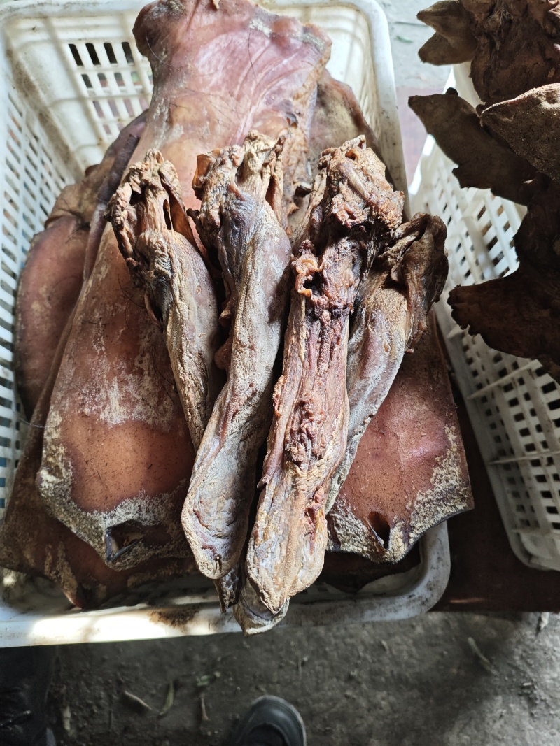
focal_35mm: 26
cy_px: 373
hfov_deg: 53.1
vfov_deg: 67.3
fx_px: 561
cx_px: 280
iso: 125
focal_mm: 4.94
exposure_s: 1/52.3
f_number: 1.5
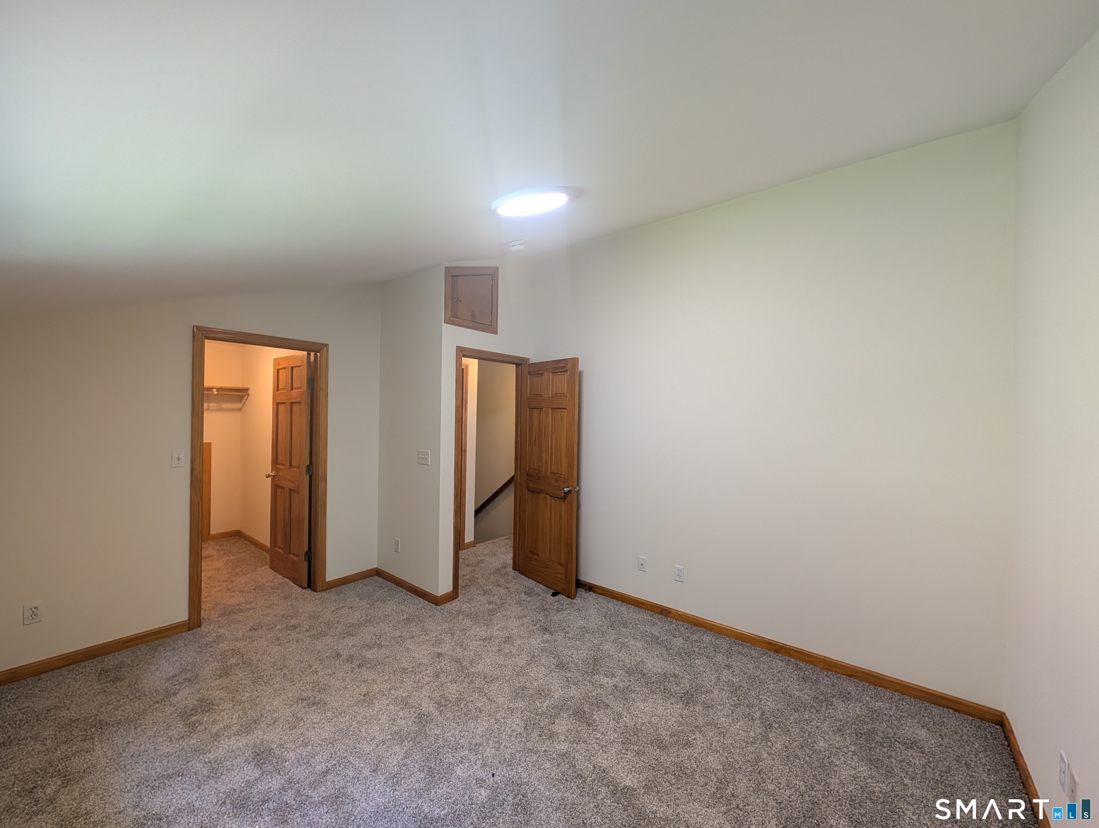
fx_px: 382
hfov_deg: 110.5
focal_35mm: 12
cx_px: 550
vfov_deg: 94.6
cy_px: 414
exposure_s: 1/60
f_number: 1.7
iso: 131
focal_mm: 2.02
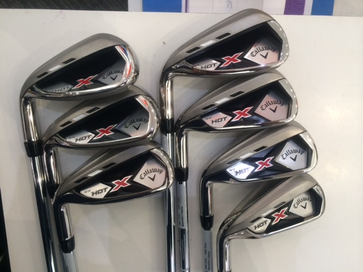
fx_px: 315
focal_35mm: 30
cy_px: 136
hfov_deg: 60.0
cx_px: 182
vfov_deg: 46.8
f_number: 2.2
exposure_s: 1/30
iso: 125
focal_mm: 4.12
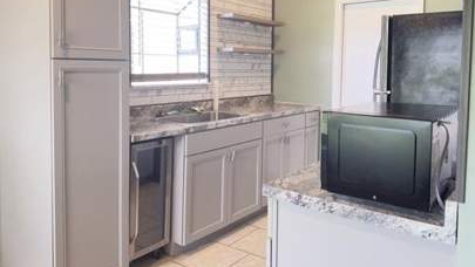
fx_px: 391
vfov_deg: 37.4
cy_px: 88
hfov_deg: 62.6
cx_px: 244
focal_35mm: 31
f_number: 1.78
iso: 320
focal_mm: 6.76
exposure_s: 1/60
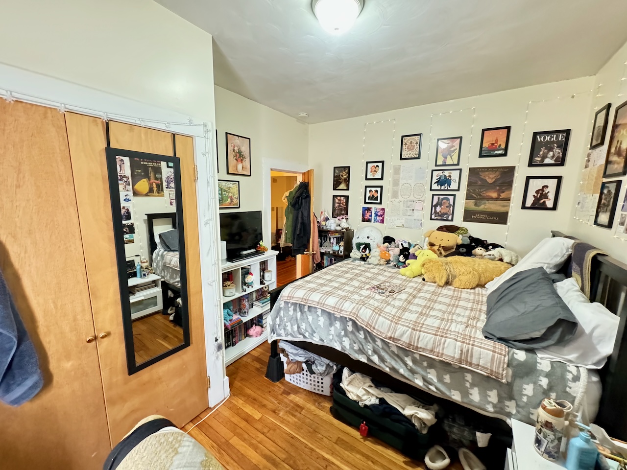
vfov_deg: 85.7
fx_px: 254
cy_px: 235
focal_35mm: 14
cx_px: 314
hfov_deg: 102.1
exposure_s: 1/40
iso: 1250
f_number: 2.2
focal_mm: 2.22
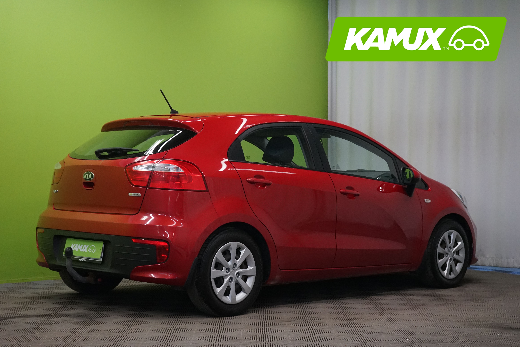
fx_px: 953
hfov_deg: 30.5
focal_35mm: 66
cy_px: 174
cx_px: 260
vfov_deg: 20.6
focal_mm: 66
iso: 4000
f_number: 5.6
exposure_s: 1/160
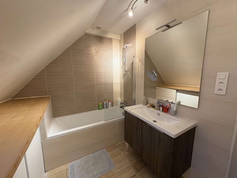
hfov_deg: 102.1
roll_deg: +0.7
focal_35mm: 14
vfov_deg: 85.7
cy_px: 89
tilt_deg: -7.6
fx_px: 96
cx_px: 118
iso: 200
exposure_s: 1/50
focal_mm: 2.22
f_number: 2.2
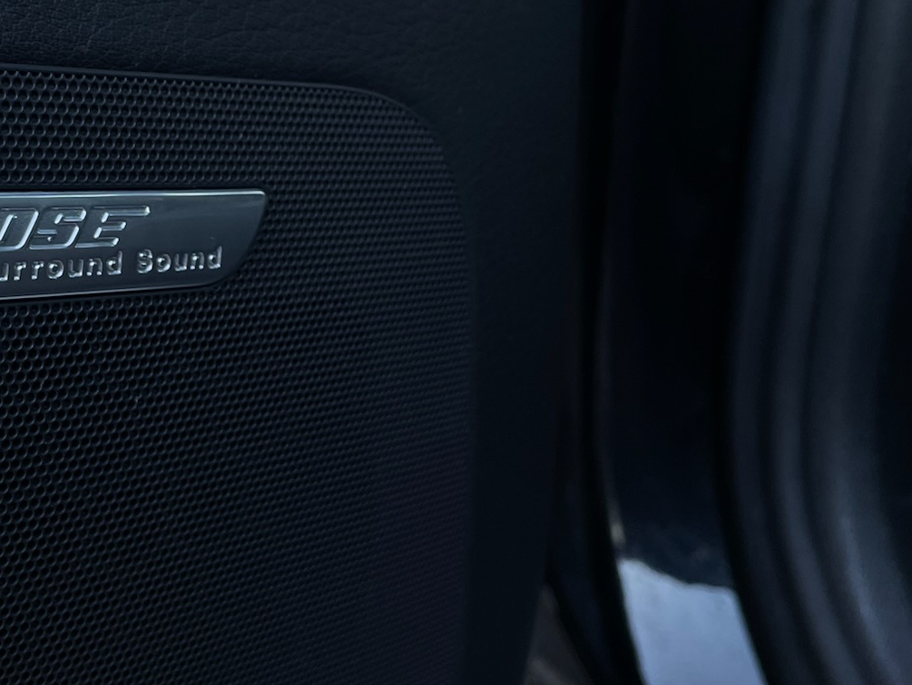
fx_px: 1397
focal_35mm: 53
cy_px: 260
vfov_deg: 27.4
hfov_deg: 35.7
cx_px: 284
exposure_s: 1/60
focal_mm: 4.2
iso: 160
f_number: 1.6
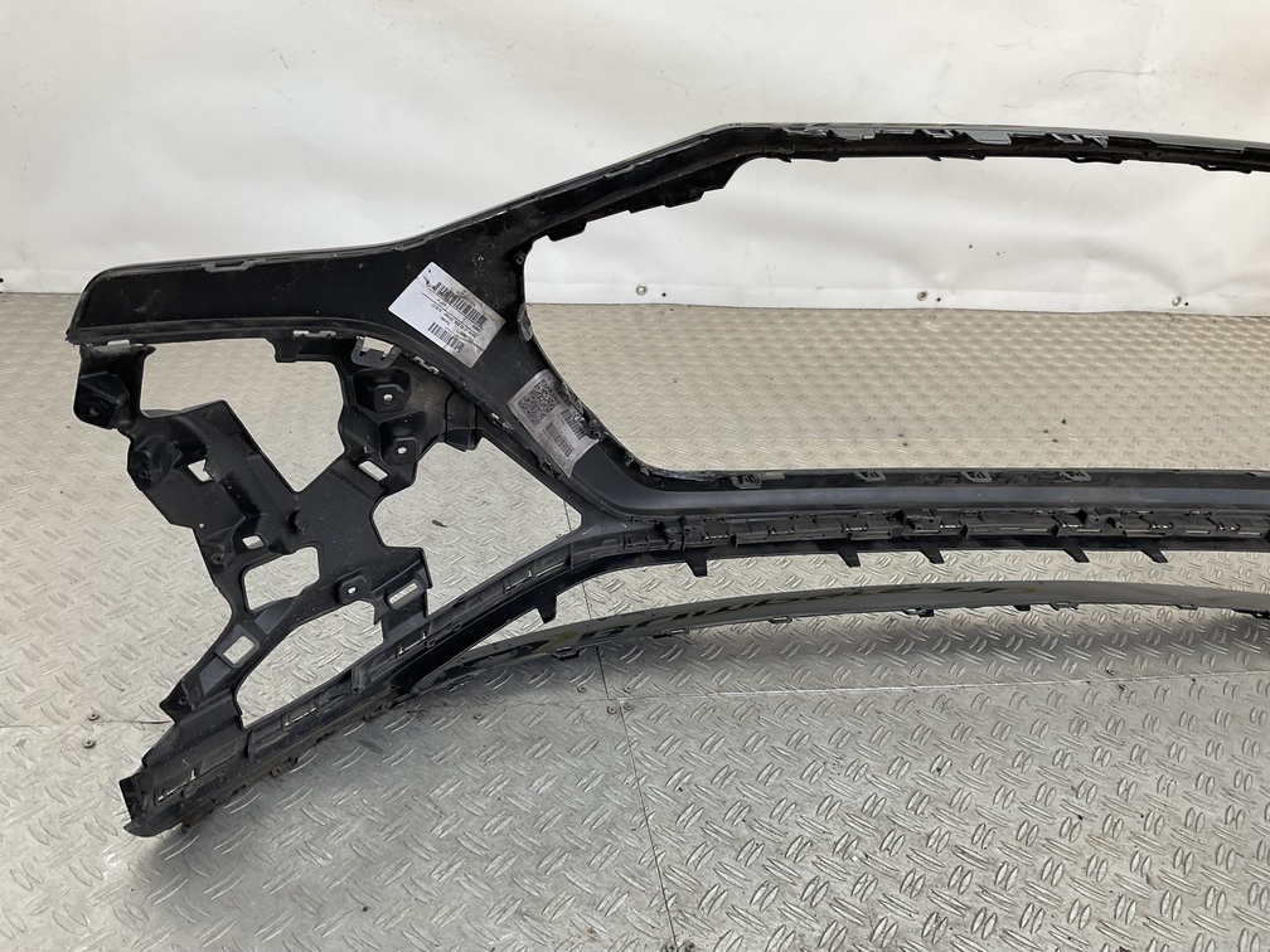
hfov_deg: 61.7
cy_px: 476
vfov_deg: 48.2
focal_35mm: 29
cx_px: 635
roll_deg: -9.7
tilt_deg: -27.3
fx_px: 1064
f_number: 1.8
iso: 16
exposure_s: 1/120
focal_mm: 3
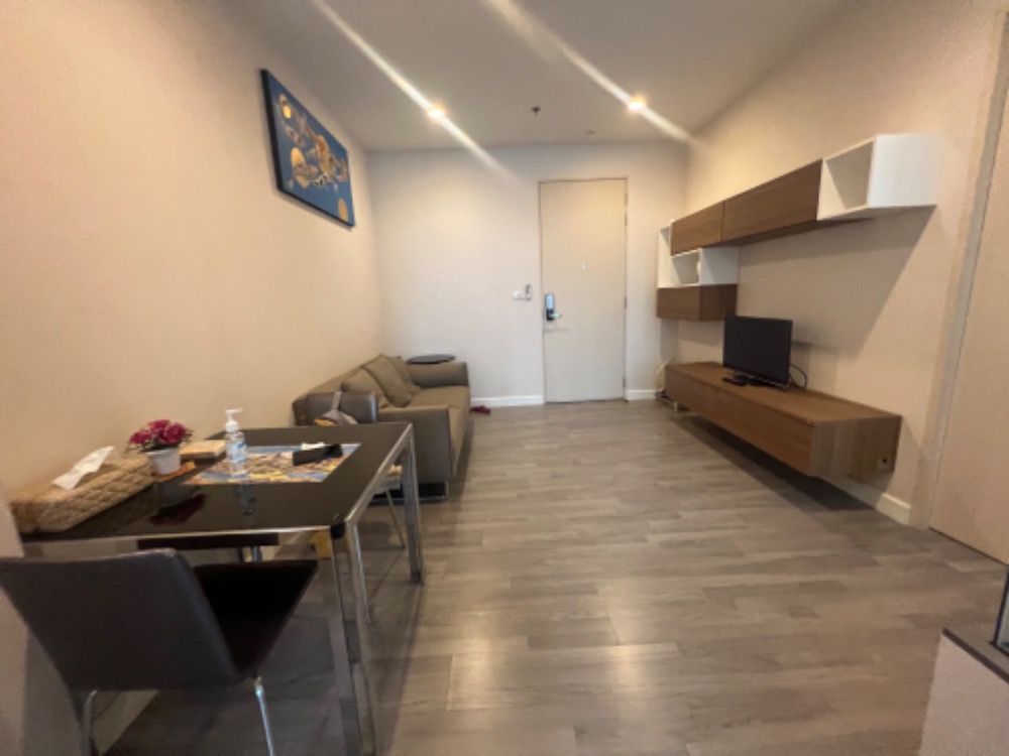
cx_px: 504
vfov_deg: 89.9
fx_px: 379
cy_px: 378
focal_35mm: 13
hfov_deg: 106.2
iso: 500
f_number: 1.8
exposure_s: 1/50
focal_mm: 1.57
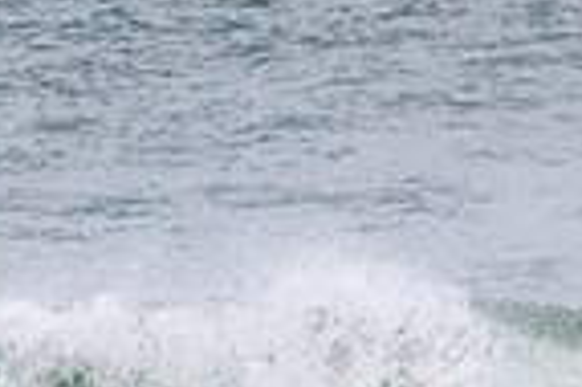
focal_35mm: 2846
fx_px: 45957
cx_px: 407
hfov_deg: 0.7
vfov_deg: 0.5
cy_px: 699
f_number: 11
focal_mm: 700
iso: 1000
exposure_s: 1/2000
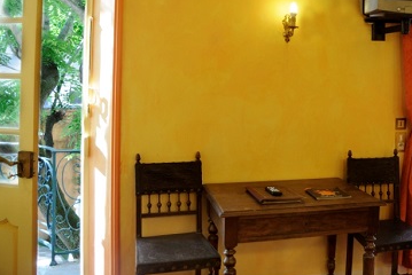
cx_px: 316
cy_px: 77
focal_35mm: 40
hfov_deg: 46.4
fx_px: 458
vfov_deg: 33.0
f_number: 4
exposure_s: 1/50
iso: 200
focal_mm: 16
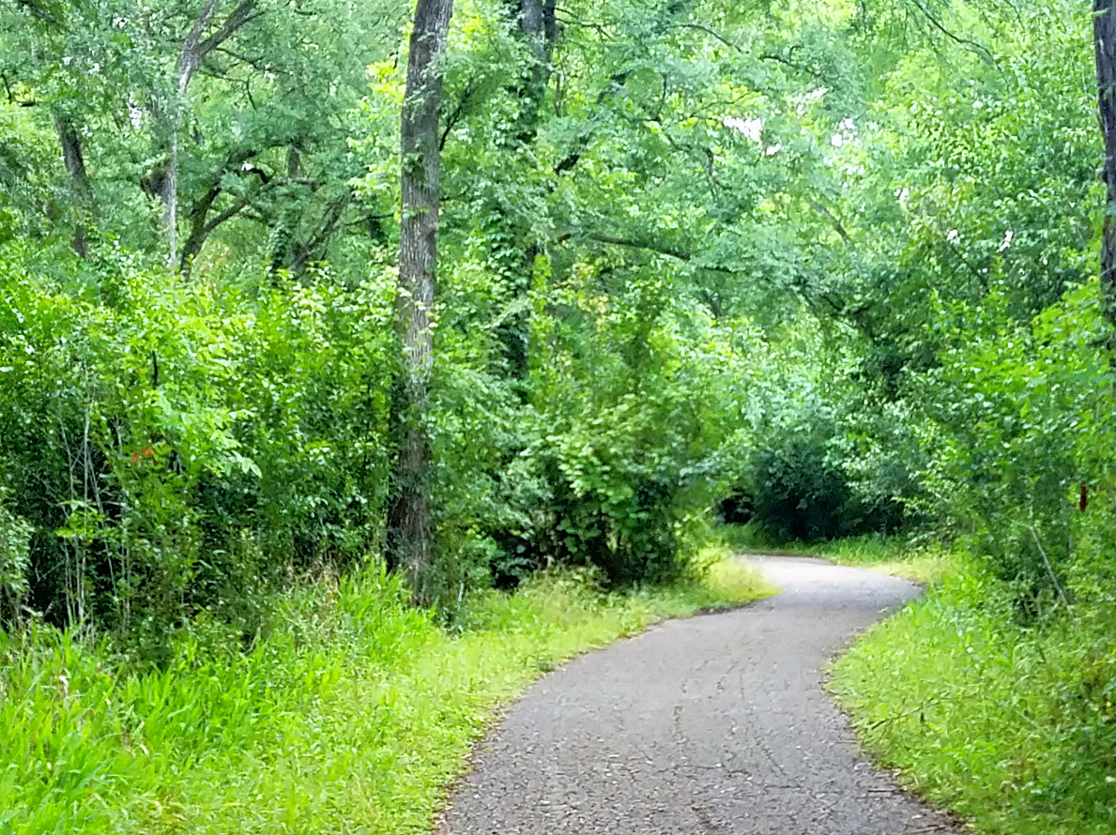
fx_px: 1128
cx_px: 723
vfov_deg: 40.5
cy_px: 493
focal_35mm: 35
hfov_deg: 51.9
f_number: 1.7
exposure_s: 1/750
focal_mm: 4.2
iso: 160
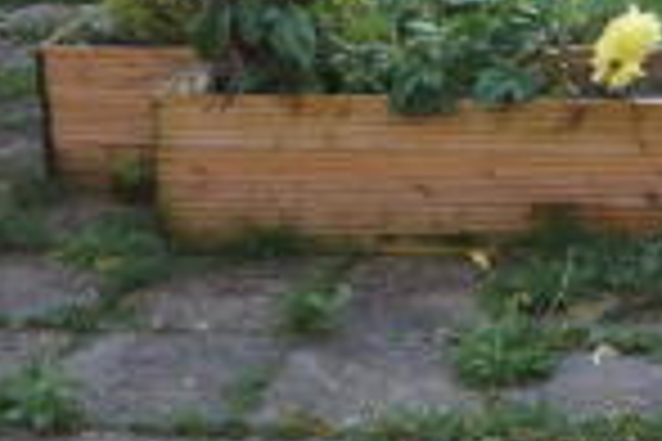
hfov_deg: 18.7
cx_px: 639
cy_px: 14
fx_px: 1967
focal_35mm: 107
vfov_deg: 12.7
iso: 200
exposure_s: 1/100
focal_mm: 16
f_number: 5
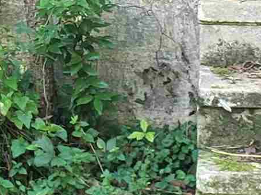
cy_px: -178
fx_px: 1326
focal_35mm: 176
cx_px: -204
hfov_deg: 10.6
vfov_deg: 8.1
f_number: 2.4
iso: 100
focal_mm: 4.3
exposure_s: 1/50
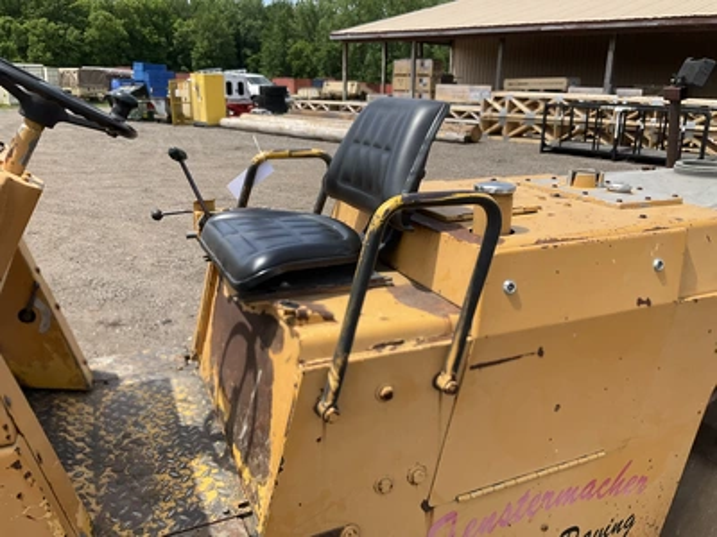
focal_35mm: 29
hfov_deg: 61.7
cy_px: 268
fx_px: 601
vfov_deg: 48.2
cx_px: 358
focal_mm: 3
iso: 25
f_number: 1.8
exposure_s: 1/1195
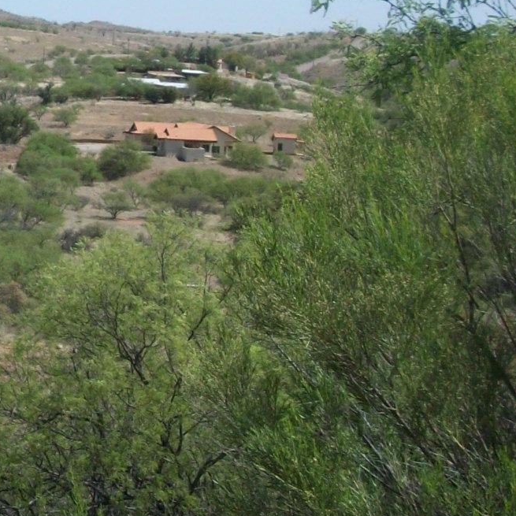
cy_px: 32
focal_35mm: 94
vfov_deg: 18.1
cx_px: -154
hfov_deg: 17.4
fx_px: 1585
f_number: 5.5
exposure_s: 1/350
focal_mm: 5.7
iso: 64
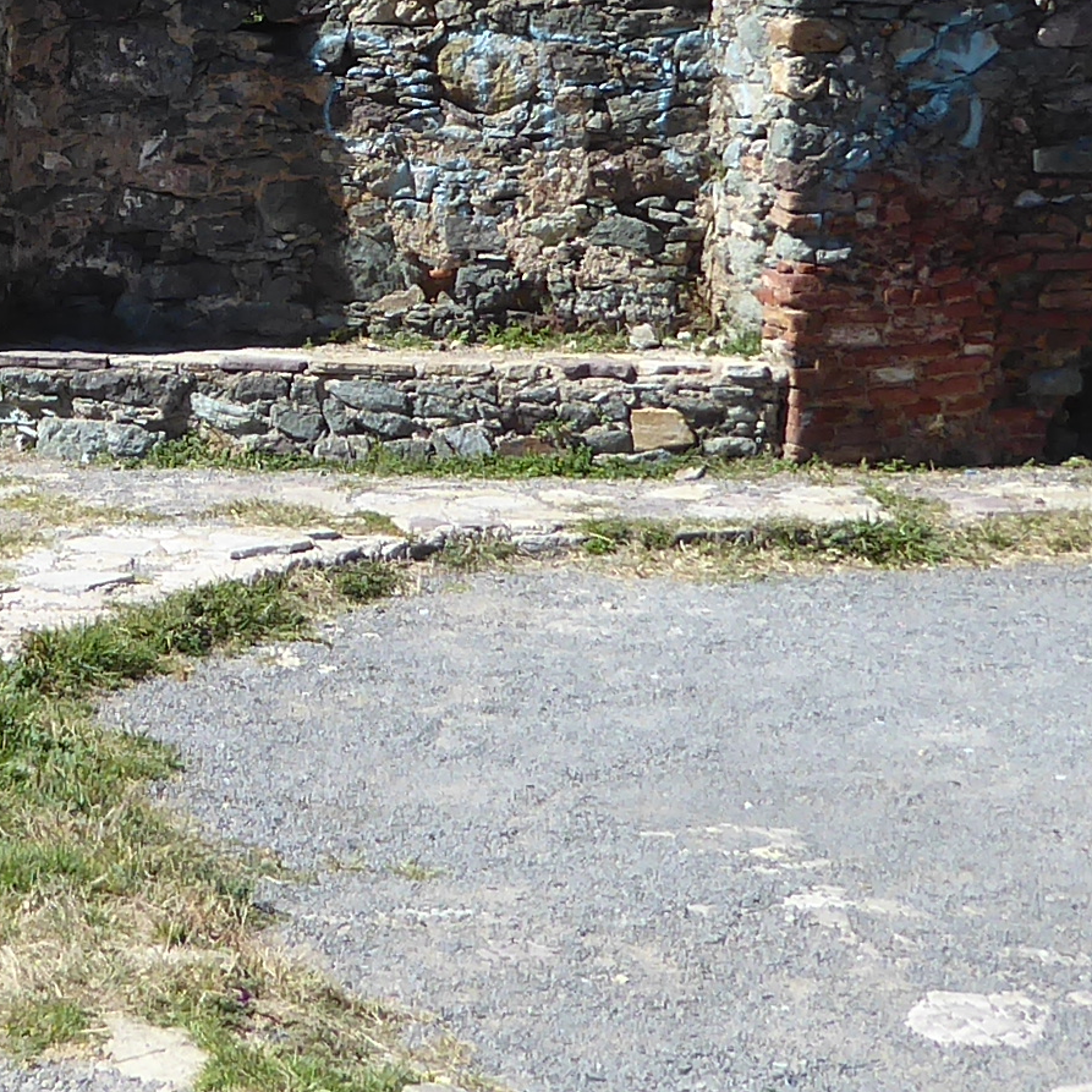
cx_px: -55
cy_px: 120
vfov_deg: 17.3
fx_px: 3533
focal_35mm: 99
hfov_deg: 17.1
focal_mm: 4.3
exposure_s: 1/640
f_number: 3.3
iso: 80
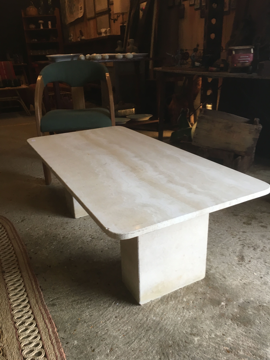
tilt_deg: -21.3
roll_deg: +2.4
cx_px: 135
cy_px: 180
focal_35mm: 29
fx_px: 302
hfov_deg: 48.2
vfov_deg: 61.7
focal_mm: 4.15
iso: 100
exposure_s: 1/33
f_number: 2.2
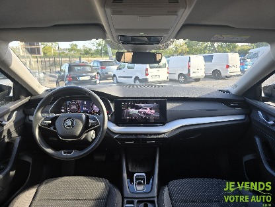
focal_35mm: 23
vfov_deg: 58.9
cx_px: 138
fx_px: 183
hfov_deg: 73.9
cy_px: 104
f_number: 1.7
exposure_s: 1/180
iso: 40
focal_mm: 6.3
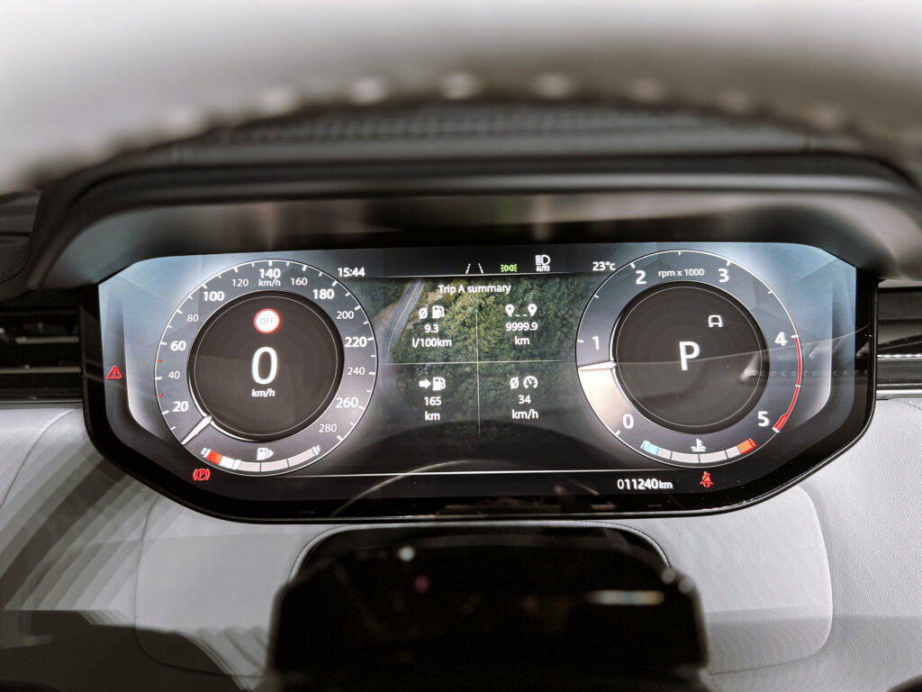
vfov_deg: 53.1
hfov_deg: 67.3
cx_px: 461
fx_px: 693
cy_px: 346
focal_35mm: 26
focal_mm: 5.7
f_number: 1.5
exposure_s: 1/60
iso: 160
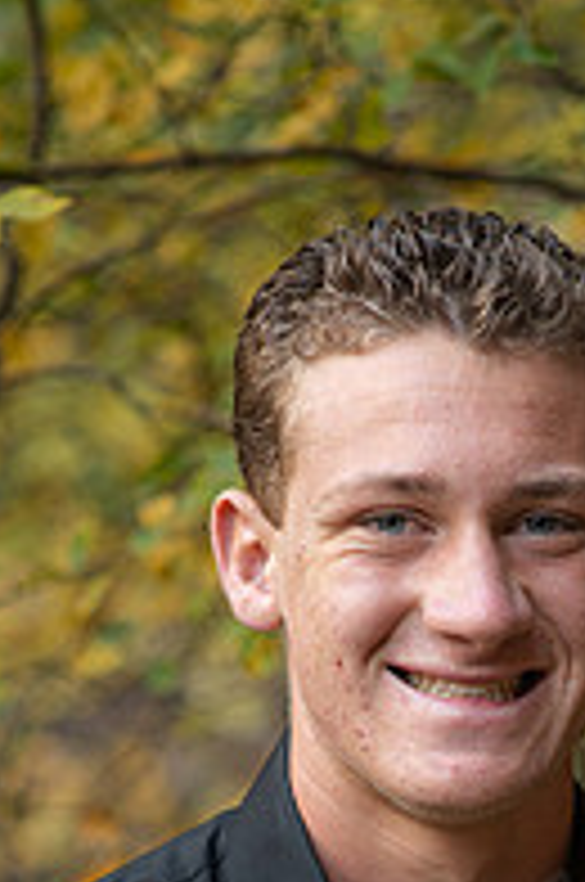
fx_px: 4770
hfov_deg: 7.0
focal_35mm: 195
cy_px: 972
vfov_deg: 10.4
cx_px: 439
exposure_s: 1/320
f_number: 2.5
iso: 640
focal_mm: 85
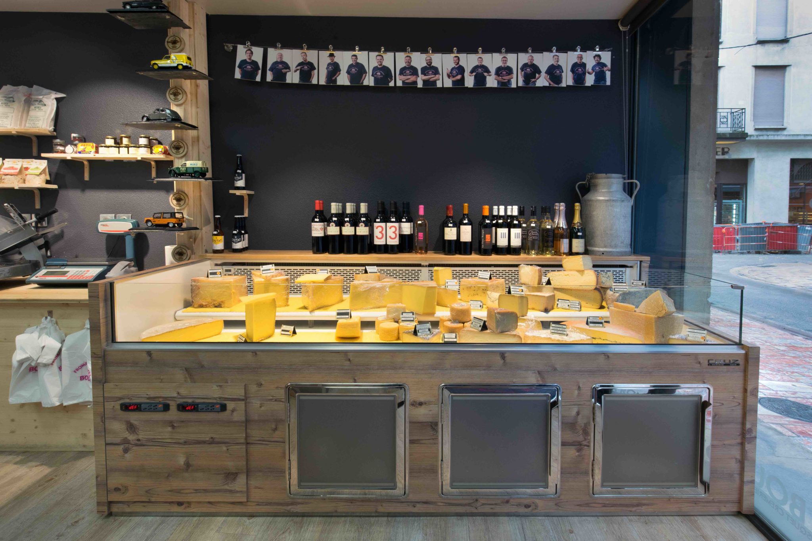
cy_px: 270
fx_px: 406
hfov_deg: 90.0
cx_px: 406
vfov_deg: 67.4
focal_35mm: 18
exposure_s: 1/8
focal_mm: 18
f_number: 16
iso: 400
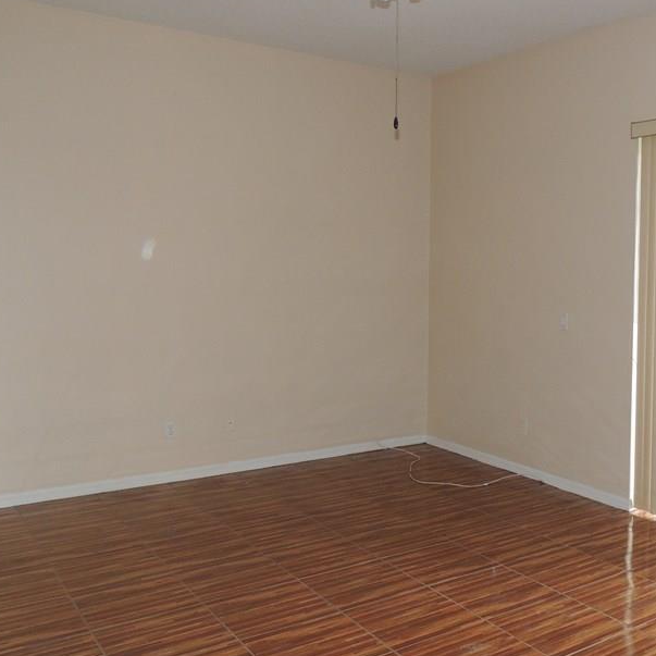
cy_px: 305
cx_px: 524
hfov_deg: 43.9
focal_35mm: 36
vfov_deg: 46.0
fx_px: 772
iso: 200
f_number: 3
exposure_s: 1/30
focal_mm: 4.3
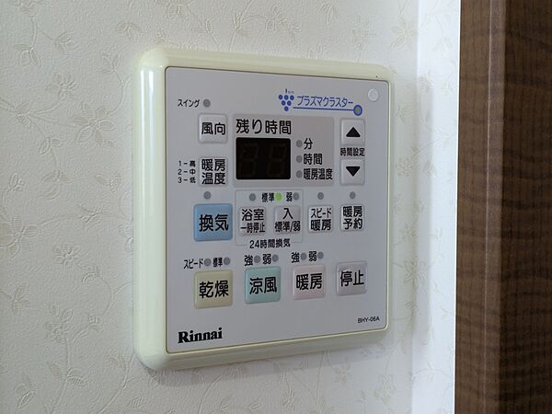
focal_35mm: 51
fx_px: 813
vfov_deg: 28.6
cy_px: 207
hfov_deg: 37.5
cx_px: 276
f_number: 1.89
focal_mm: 5.43
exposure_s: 1/24
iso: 89
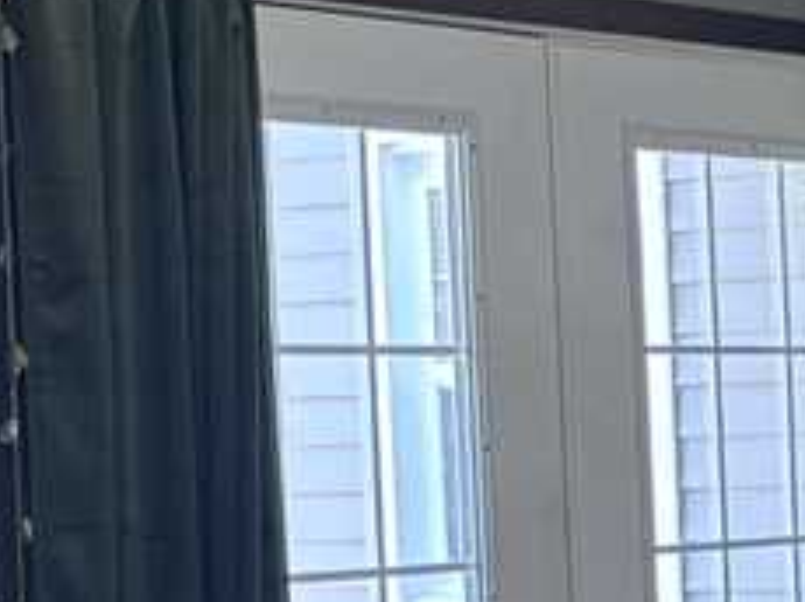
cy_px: 618
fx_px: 3368
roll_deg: +2.1
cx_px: 1428
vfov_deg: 10.1
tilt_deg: -3.4
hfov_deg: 12.5
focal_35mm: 145
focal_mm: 5.96
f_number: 1.6
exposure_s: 1/60
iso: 64
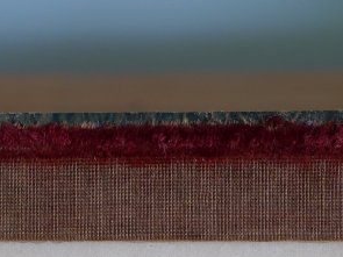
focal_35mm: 244
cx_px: 174
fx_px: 2417
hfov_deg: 8.1
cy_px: 477
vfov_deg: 6.0
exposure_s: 1/60
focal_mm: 30
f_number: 2.8
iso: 400
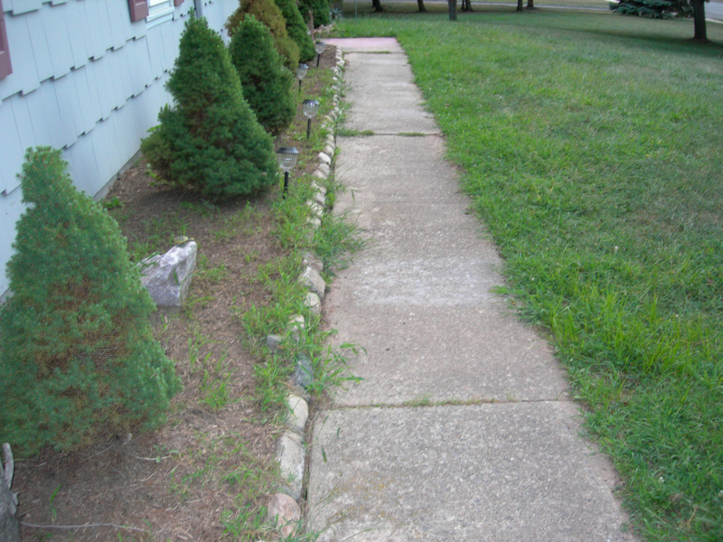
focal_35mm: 38
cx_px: 362
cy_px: 271
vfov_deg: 37.7
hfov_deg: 49.0
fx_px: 794
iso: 200
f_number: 2.8
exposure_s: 1/17.4
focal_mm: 7.8
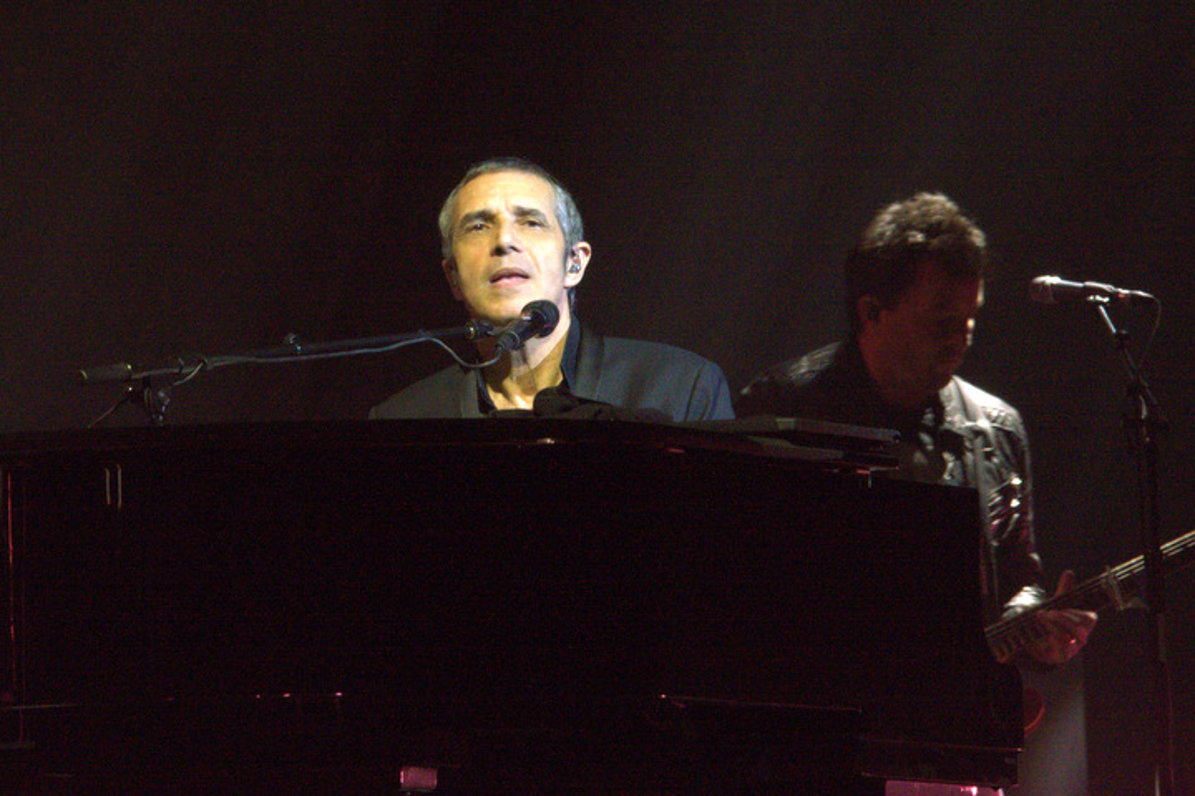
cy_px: 398
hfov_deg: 6.9
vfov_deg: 4.6
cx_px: 598
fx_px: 9958
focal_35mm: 300
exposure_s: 1/30
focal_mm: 200
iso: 400
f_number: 14
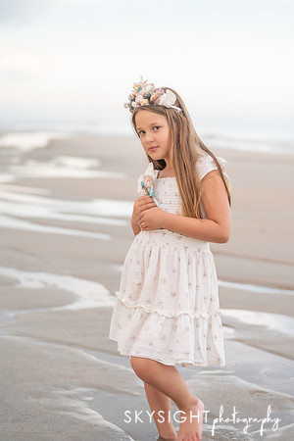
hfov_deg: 19.5
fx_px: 857
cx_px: 147
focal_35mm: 70
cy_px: 220
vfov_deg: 28.8
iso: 320
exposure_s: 1/125
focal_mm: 70
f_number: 2.8
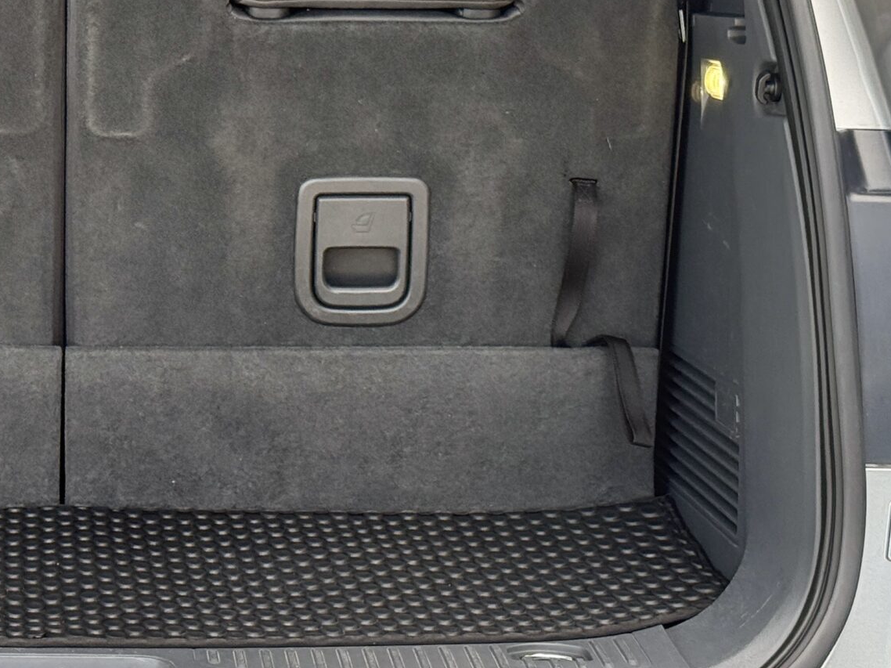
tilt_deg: -5.5
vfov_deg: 13.7
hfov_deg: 17.9
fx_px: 2779
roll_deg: -0.6
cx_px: 68
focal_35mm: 108
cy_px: 206
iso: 160
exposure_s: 1/231
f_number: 1.78
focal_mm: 6.76
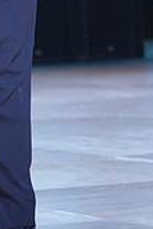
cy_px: -118
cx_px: 8
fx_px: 3066
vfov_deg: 4.3
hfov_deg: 2.9
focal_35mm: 481
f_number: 5.6
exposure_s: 1/400
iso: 1600
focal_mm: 137
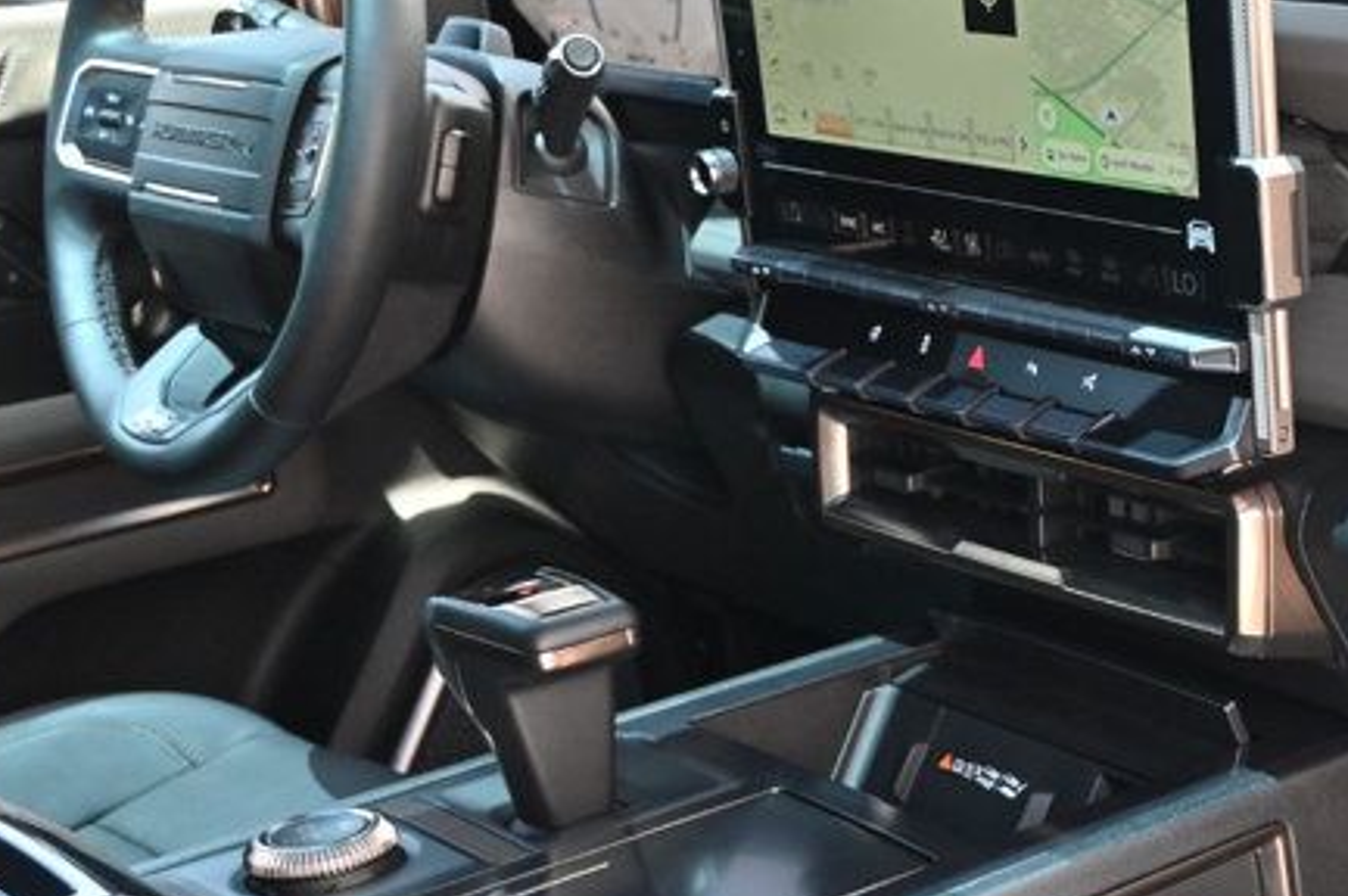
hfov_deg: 25.9
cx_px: 1550
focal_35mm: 71
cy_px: 759
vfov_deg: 18.9
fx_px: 2656
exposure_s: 1/125
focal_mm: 20
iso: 560
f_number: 3.8
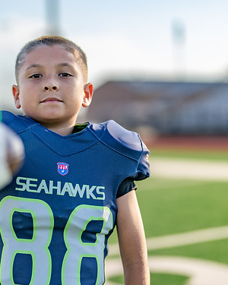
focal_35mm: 87
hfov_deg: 17.6
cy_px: 134
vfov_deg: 22.0
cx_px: 71
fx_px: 734
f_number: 1.2
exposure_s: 1/4000
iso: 100
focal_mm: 50
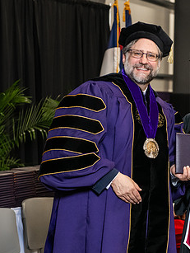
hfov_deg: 11.6
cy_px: 152
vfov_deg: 15.5
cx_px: 165
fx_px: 928
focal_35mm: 127
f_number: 5
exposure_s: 1/200
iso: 2500
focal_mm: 70
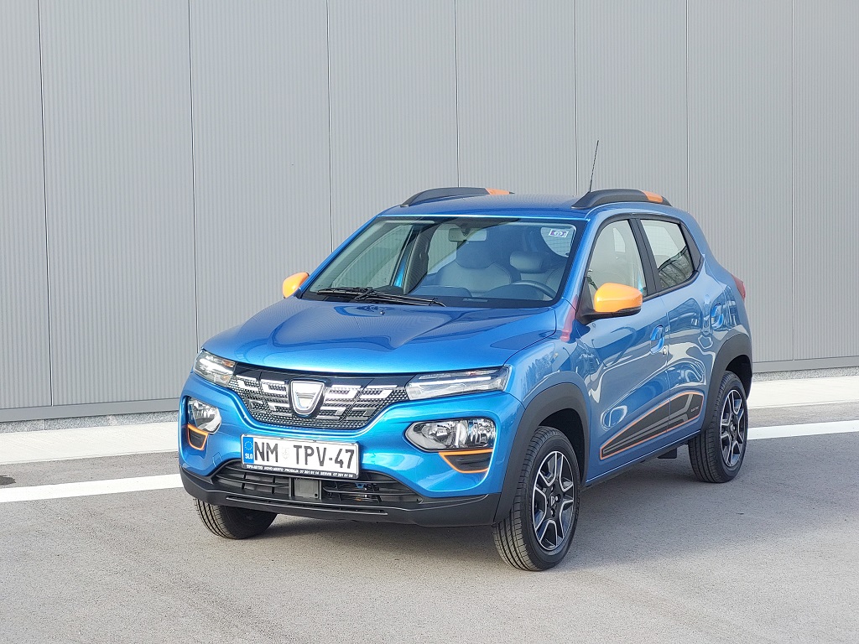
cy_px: 322
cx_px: 430
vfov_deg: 19.4
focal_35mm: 76
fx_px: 1886
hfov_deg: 25.7
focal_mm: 7.12
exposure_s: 1/171
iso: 40
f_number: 2.4
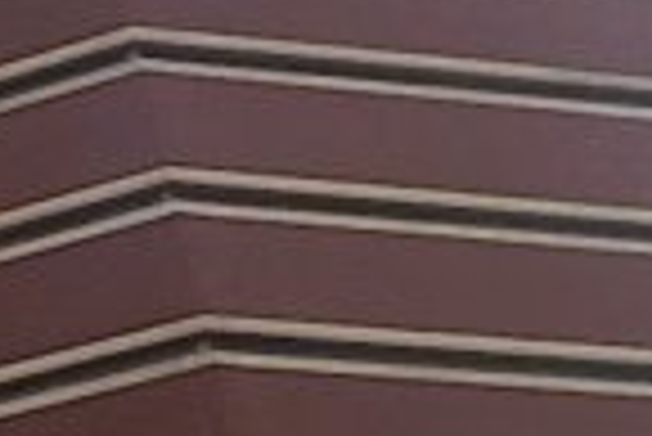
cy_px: 328
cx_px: -962
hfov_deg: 10.7
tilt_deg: +25.9
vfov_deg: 8.6
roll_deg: +0.1
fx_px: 2901
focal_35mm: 160
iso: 32
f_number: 2.2
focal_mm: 4.15
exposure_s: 1/694
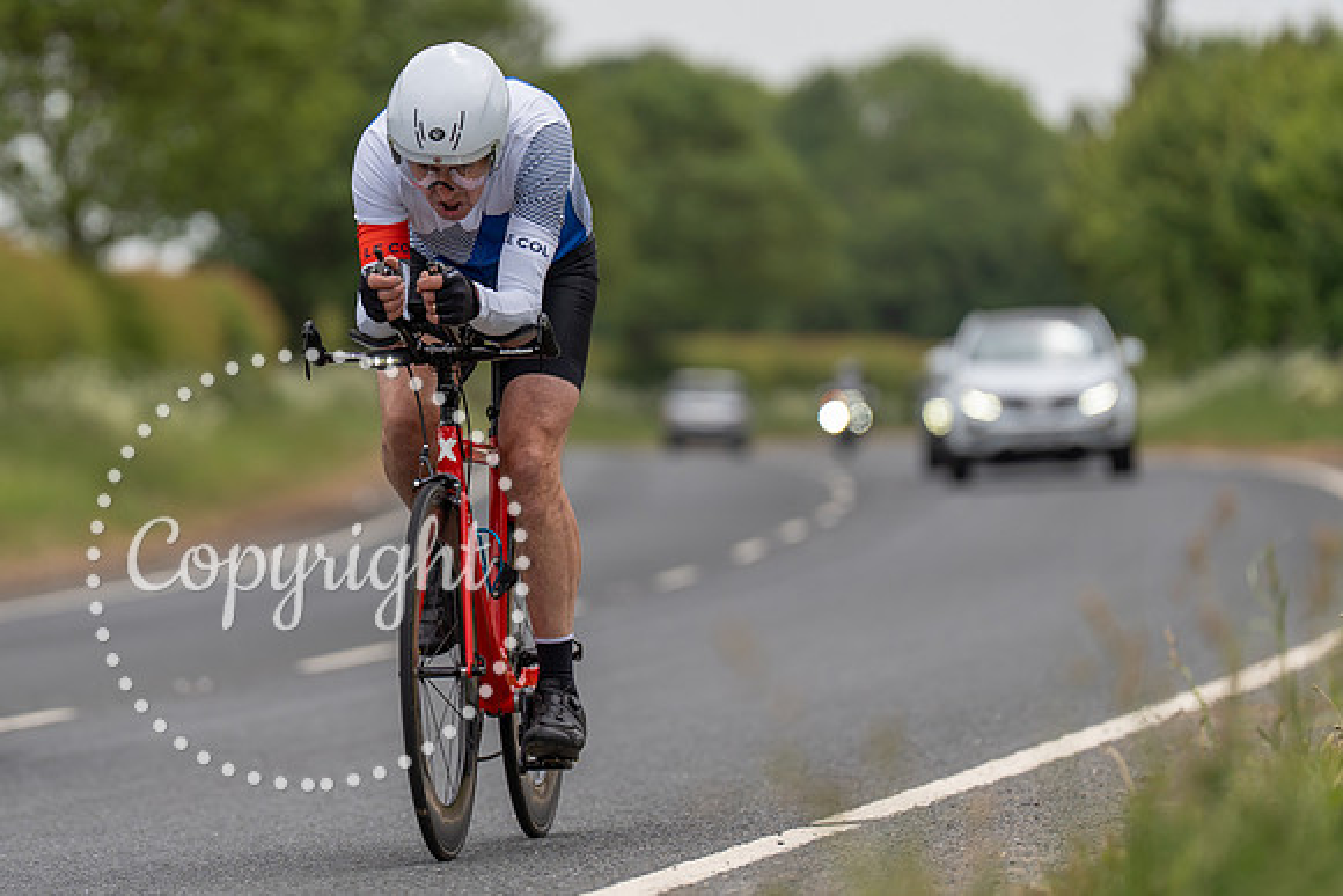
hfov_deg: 7.7
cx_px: 442
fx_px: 10013
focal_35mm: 268
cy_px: 365
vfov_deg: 5.1
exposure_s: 1/1250
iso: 125
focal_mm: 200
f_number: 3.2
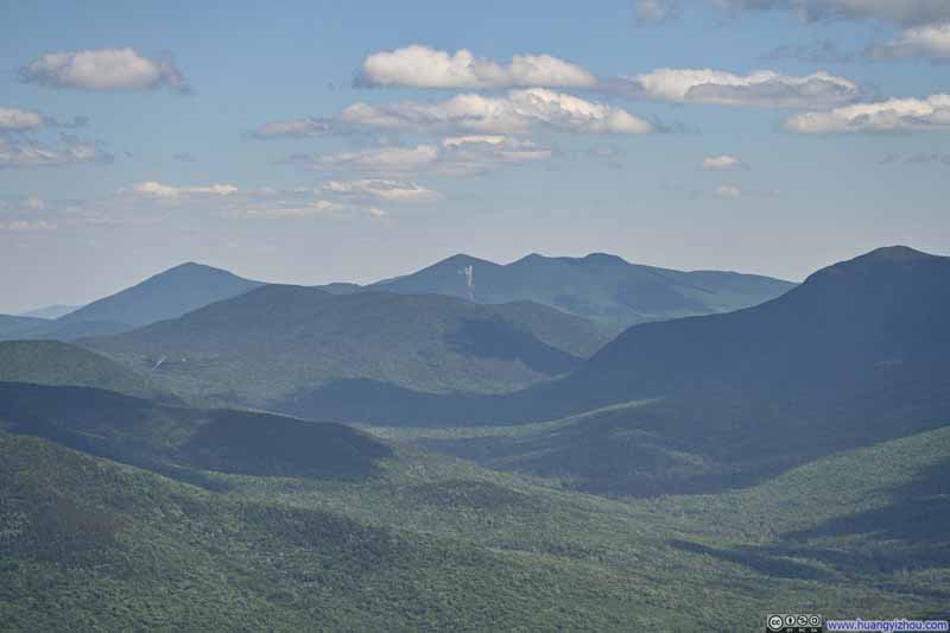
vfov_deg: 11.4
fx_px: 3166
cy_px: 316
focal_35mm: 120
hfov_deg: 17.1
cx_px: 475
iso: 64
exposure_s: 1/1000
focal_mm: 120
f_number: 5
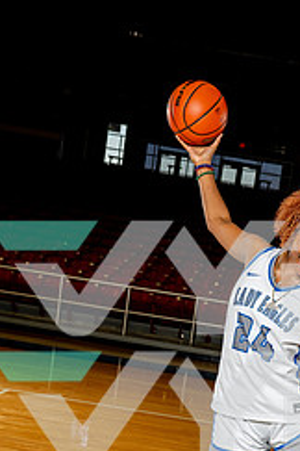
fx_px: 762
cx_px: 263
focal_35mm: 61
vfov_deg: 31.3
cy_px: 410
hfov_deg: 21.8
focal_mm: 33
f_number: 5.6
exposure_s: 1/250
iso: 640
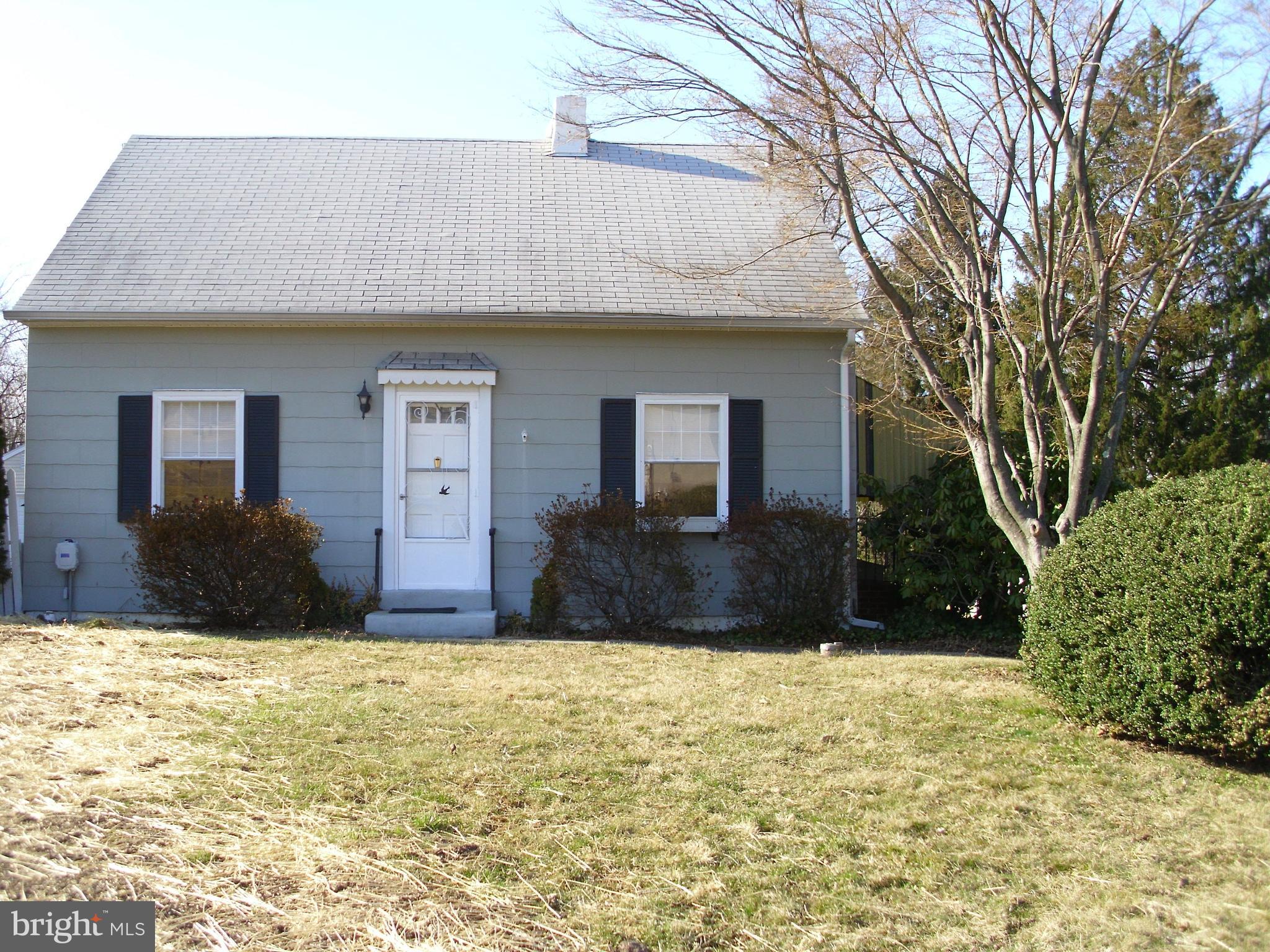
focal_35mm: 38
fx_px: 1394
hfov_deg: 49.0
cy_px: 476
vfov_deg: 37.7
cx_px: 635
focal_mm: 6.36
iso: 50
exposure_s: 1/267
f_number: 3
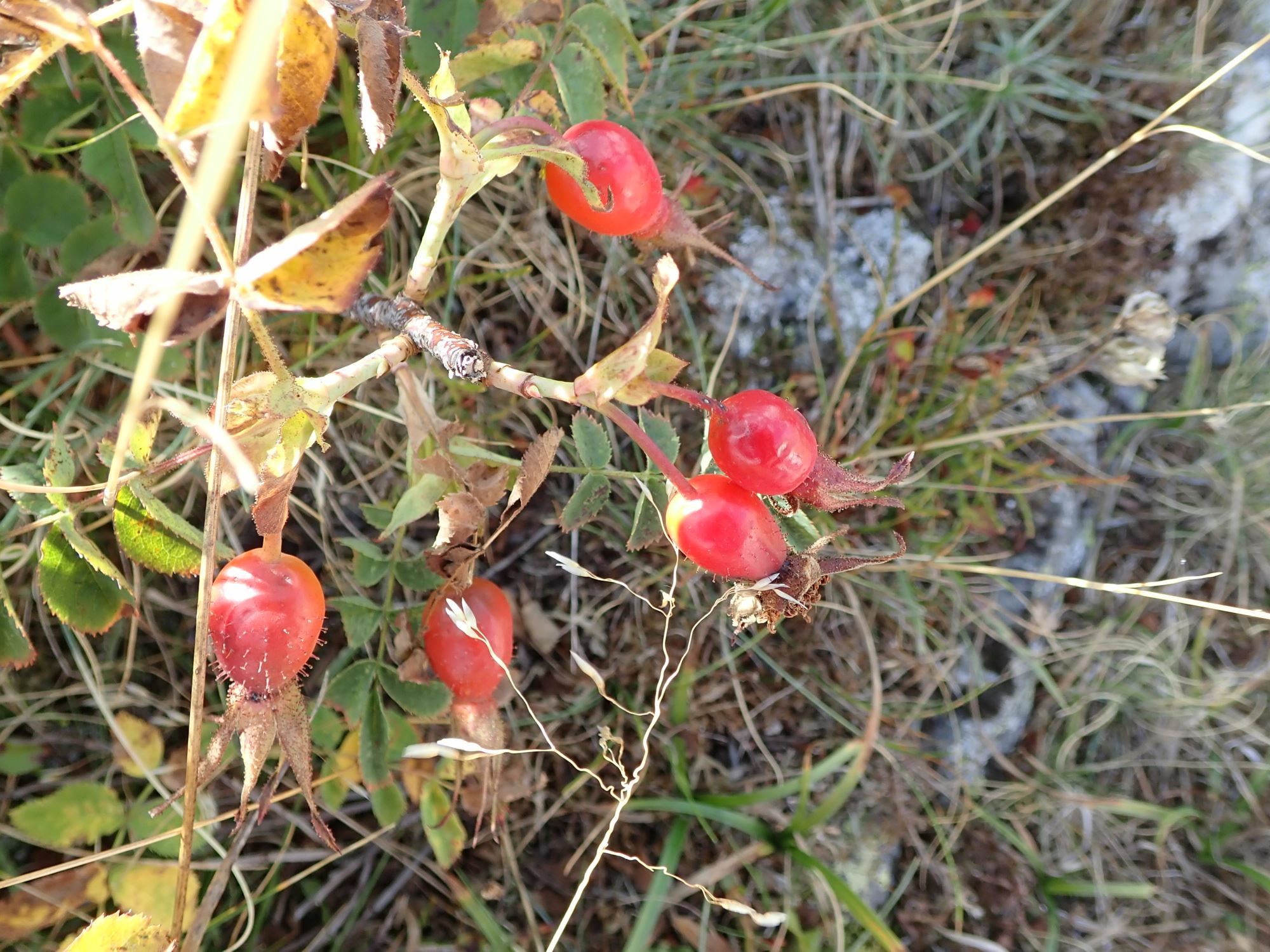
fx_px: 1101
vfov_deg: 46.8
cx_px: 635
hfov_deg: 60.0
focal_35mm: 30
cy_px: 476
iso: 100
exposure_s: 1/100
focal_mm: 5.5
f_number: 3.2
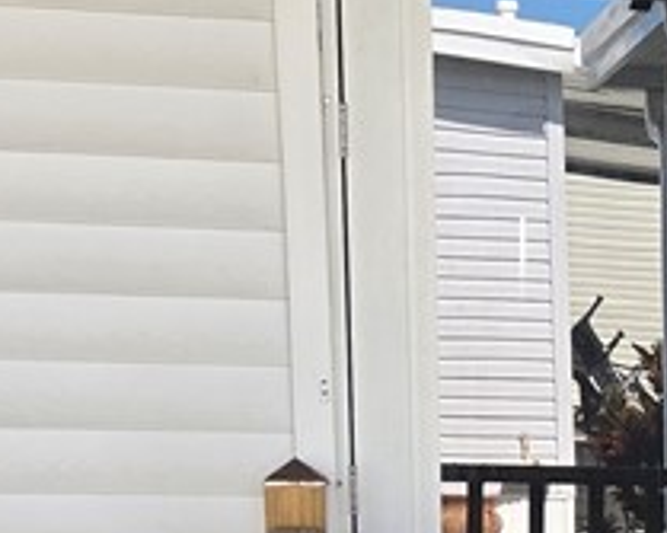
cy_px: 792
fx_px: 2170
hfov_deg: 16.6
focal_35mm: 110
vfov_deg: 13.2
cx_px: 827
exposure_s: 1/197
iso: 25
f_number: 1.8
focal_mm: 5.4
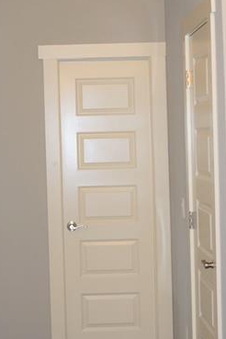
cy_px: 142
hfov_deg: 18.1
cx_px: 83
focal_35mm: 75
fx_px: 706
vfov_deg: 27.0
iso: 400
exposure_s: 1/60
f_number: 4
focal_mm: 24
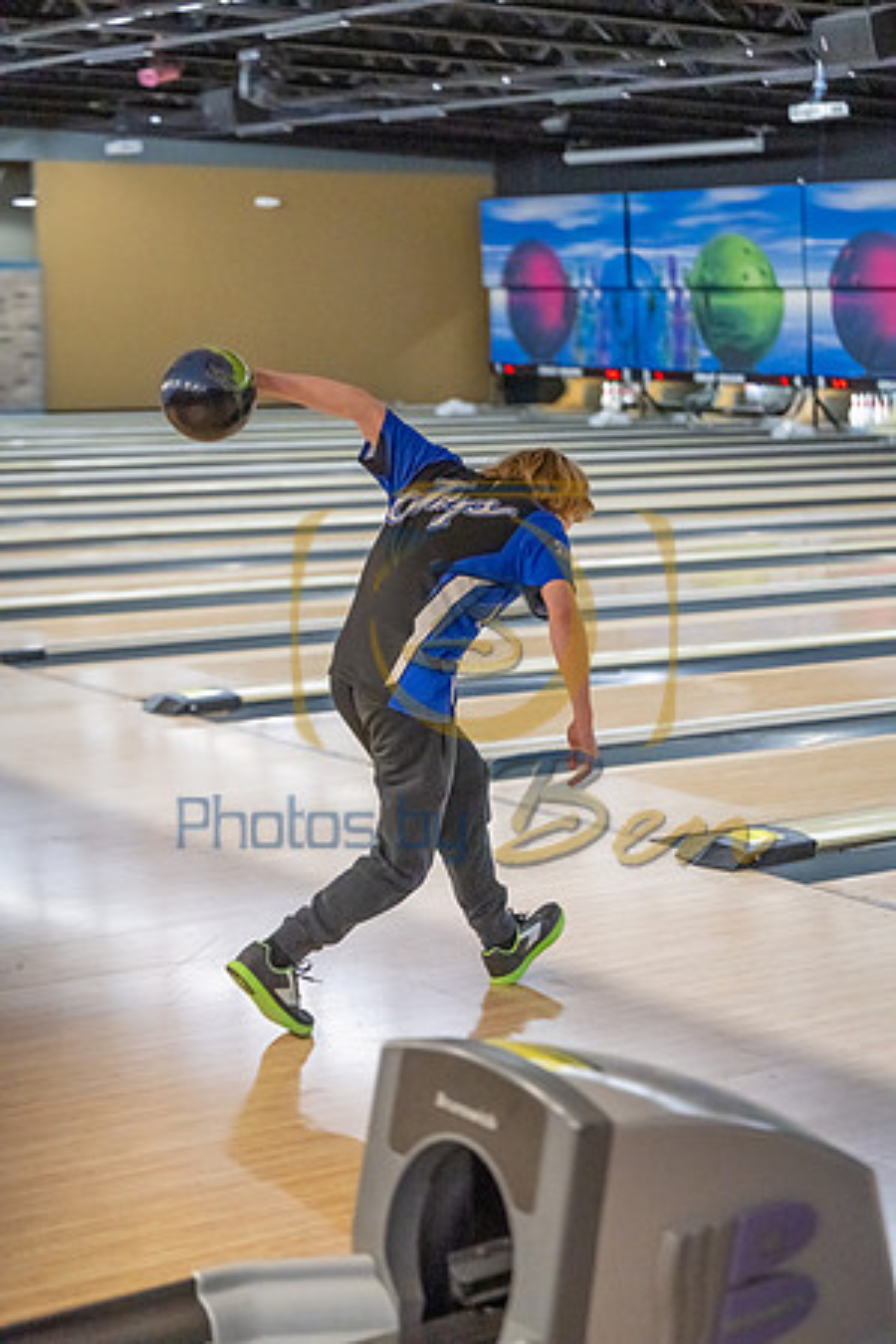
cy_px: 672
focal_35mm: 70
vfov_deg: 28.8
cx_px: 448
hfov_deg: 19.5
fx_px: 2613
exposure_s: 1/800
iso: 4000
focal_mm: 70
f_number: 2.8
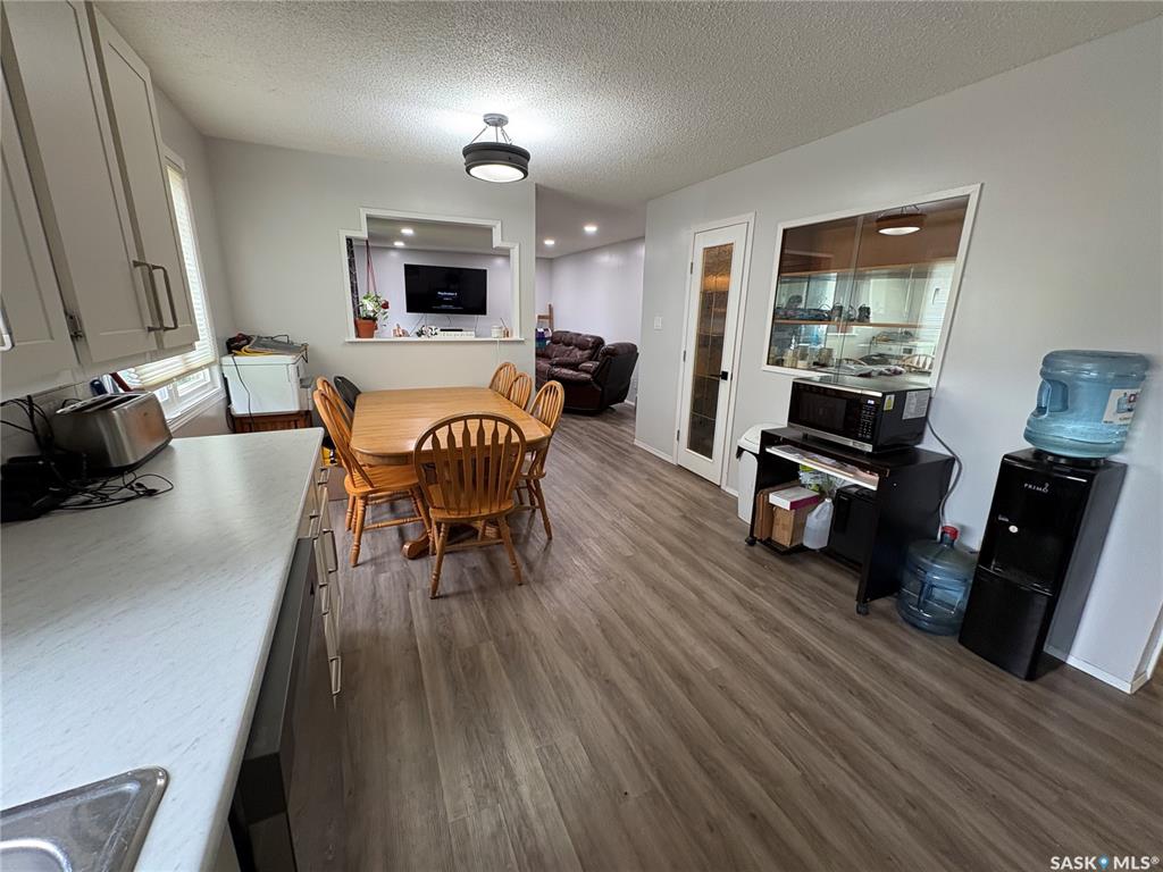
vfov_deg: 85.7
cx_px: 582
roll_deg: -0.9
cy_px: 436
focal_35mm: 14
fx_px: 470
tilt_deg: -14.5
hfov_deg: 102.1
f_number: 2.2
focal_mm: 2.22
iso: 250
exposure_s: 1/60
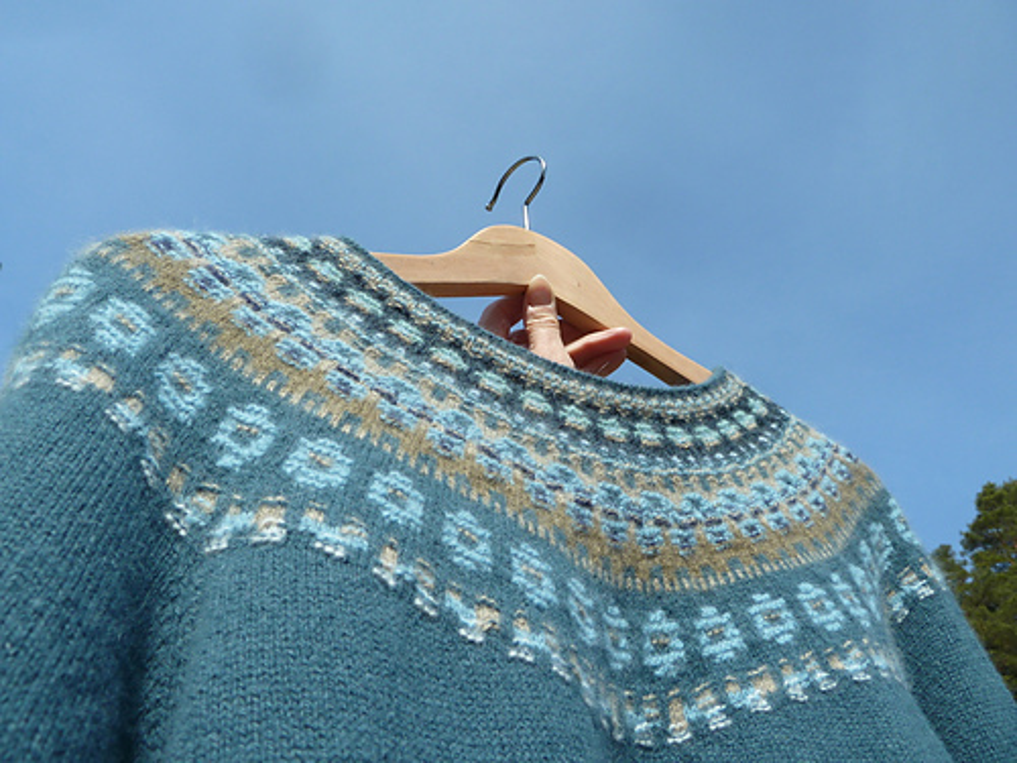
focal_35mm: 25
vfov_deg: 54.9
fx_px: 734
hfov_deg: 69.4
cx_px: 508
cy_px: 382
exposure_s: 1/640
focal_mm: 4.1
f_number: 3.3
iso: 80
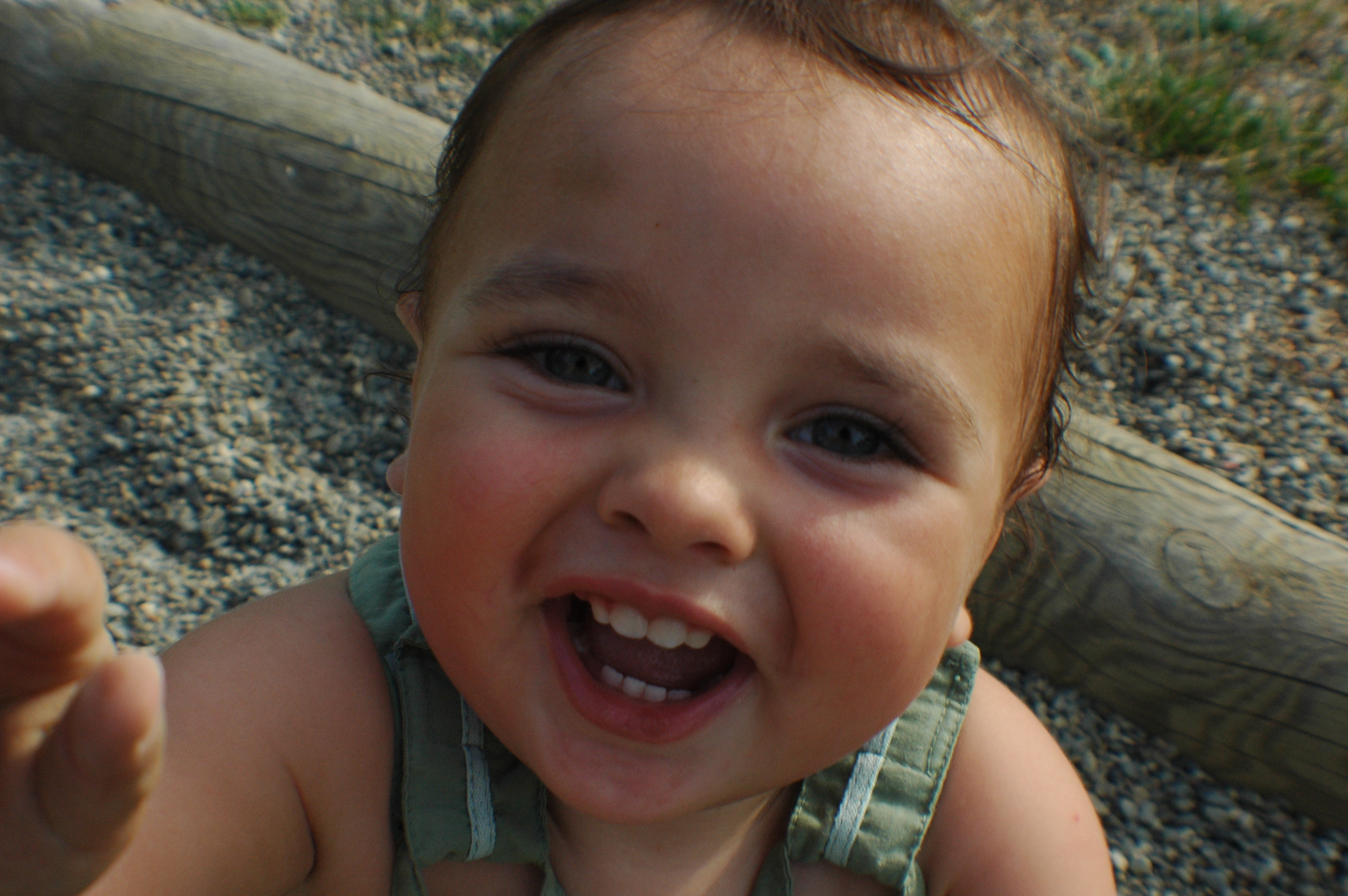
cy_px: 448
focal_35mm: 120
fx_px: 4489
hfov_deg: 17.1
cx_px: 674
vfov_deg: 11.4
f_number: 10
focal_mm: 80
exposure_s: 1/320
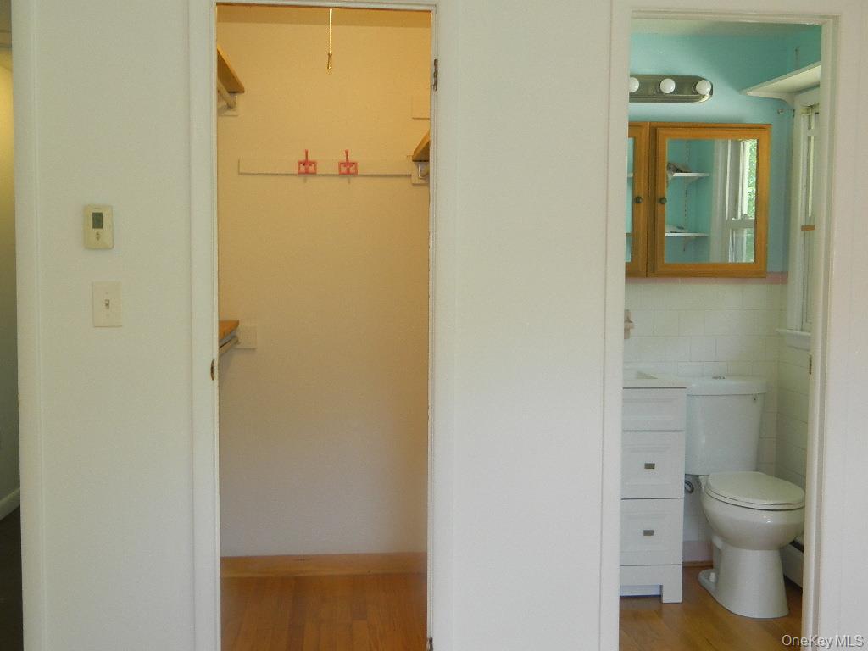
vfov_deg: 35.1
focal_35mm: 41
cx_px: 434
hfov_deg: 45.8
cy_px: 326
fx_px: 1028
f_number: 3.5
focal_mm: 7.3
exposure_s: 1/30
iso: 125
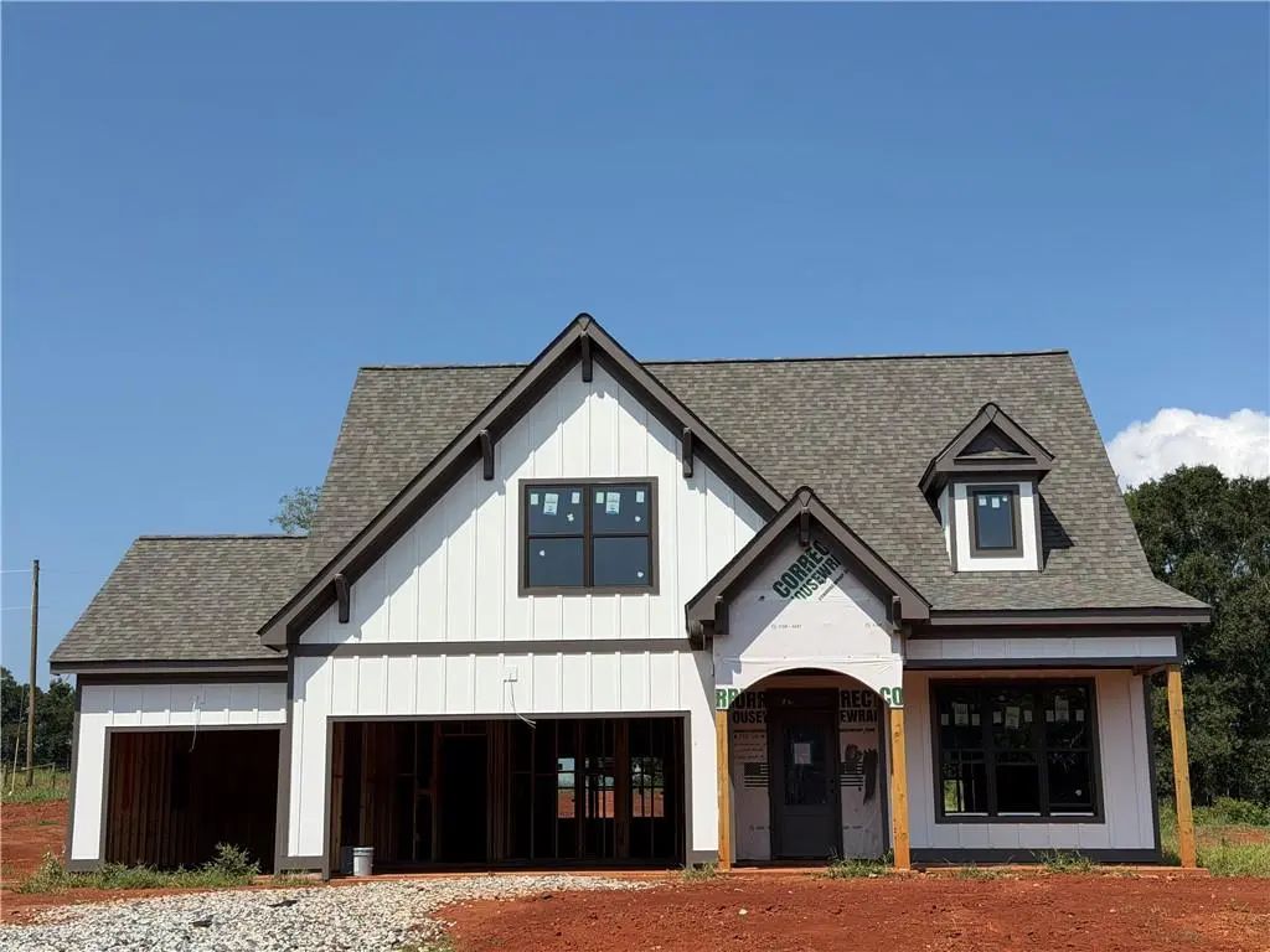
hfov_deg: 39.7
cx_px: 635
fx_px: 1761
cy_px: 476
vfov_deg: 30.3
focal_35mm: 48
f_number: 1.78
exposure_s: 1/7143
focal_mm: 6.76
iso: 64
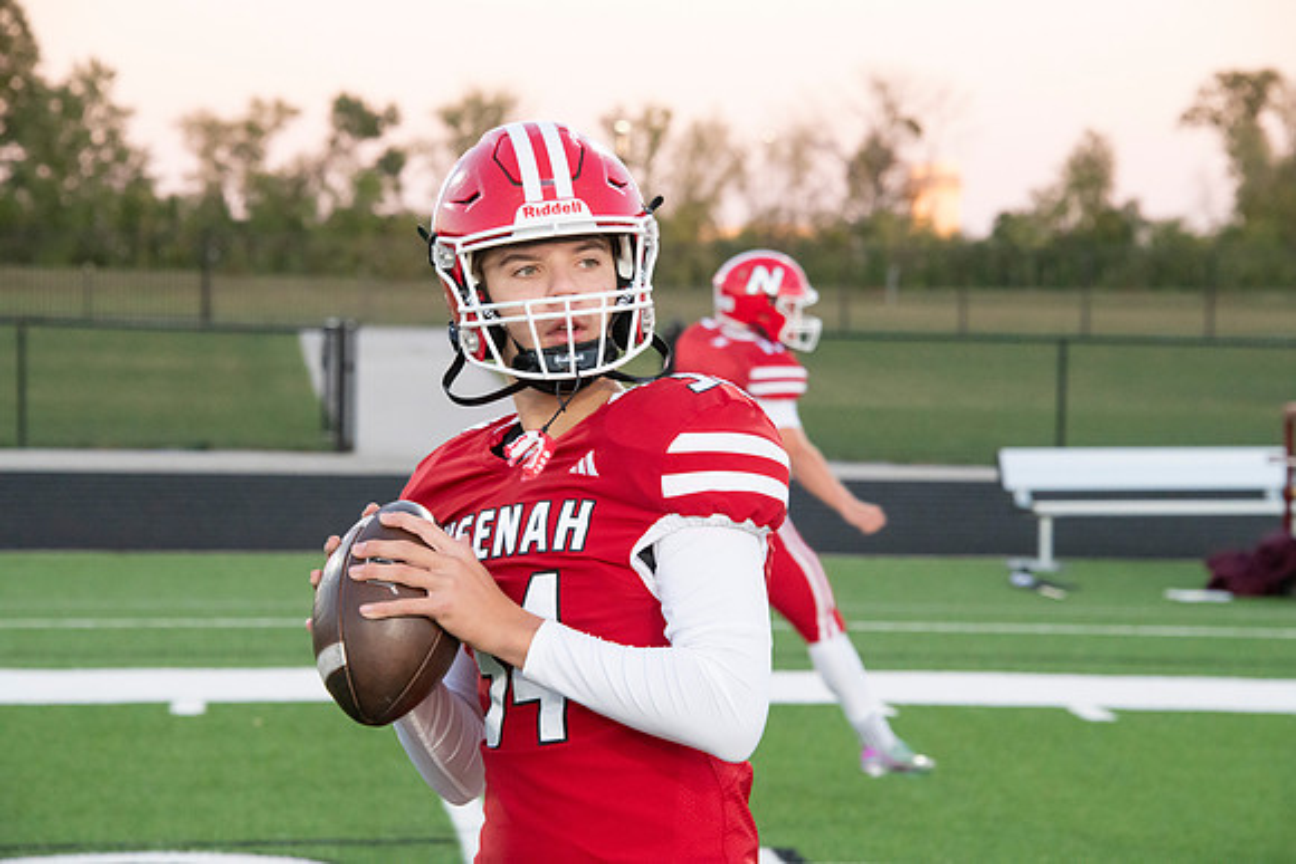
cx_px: 648
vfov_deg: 8.6
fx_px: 5761
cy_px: 432
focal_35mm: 160
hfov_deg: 12.8
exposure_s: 1/400
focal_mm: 160
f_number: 9
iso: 8000
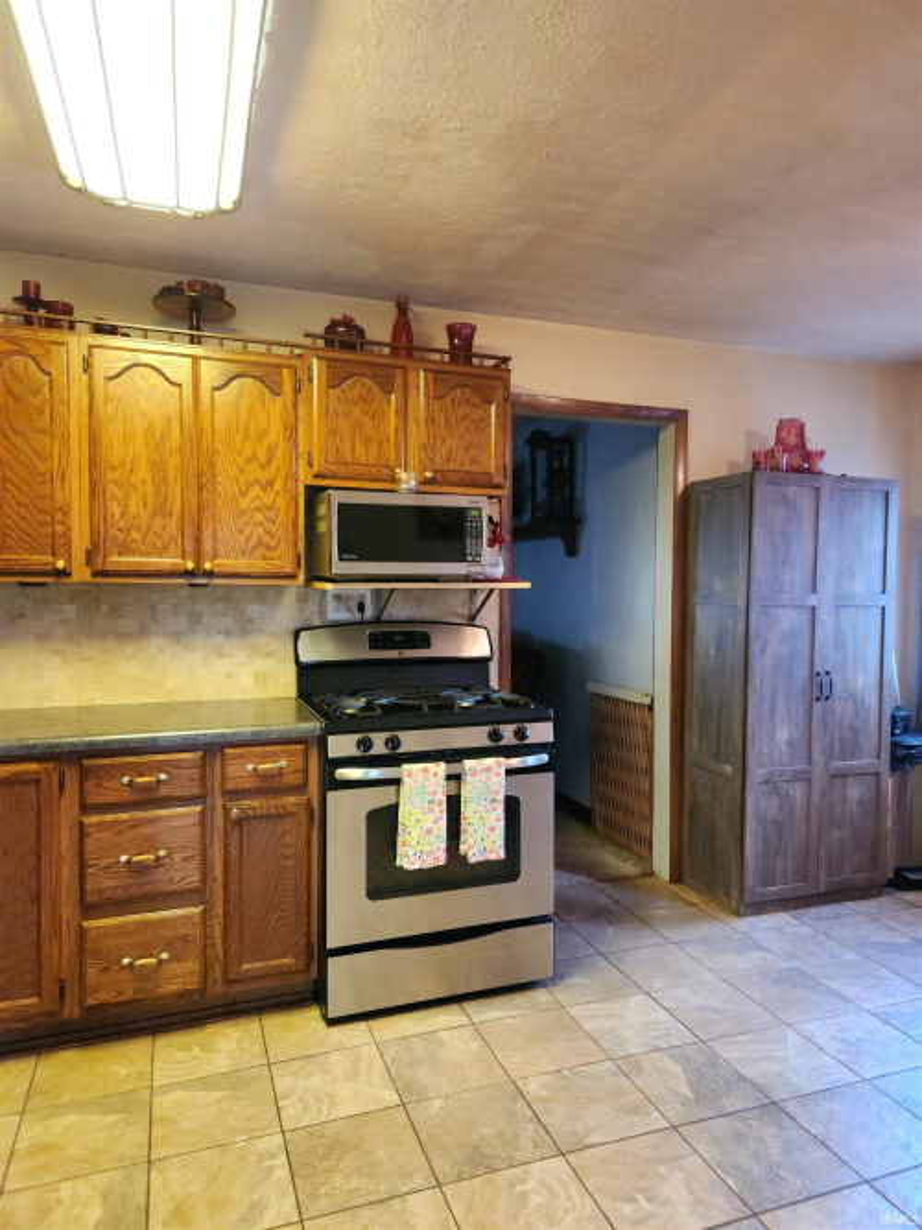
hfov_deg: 58.9
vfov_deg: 73.9
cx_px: 461
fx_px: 817
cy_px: 615
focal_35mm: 23
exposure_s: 1/40
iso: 500
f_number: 1.8
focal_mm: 5.4
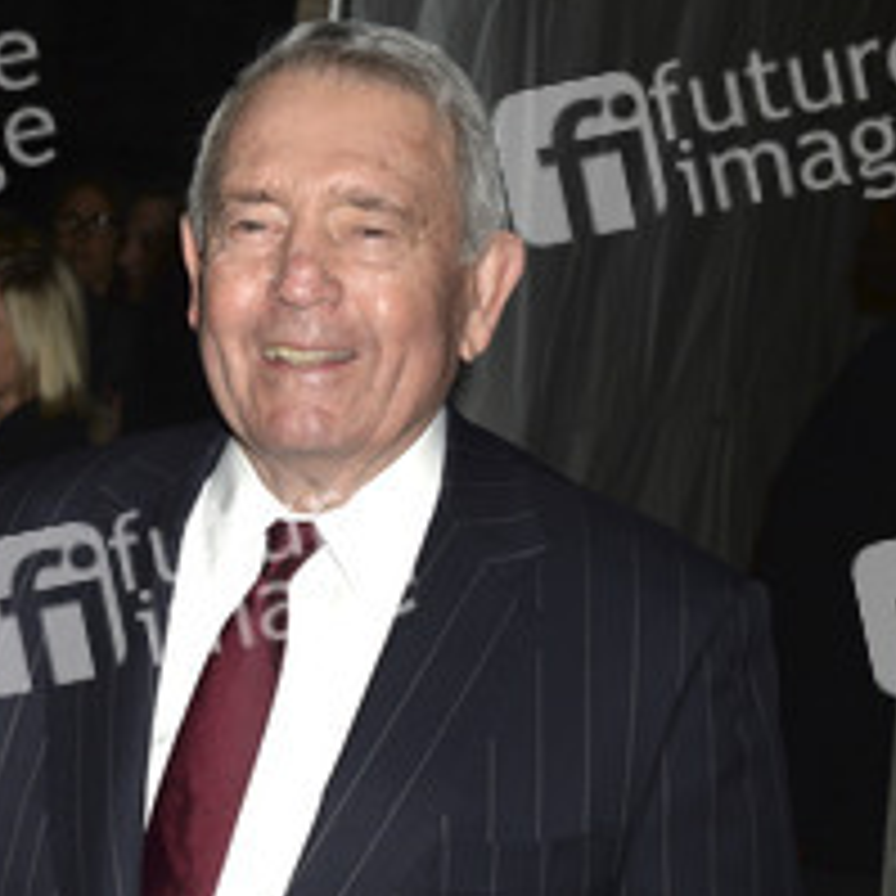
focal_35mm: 111
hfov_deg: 15.7
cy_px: 815
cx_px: 317
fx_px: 3251
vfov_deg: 15.5
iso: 800
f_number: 6.3
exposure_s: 1/250
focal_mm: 65
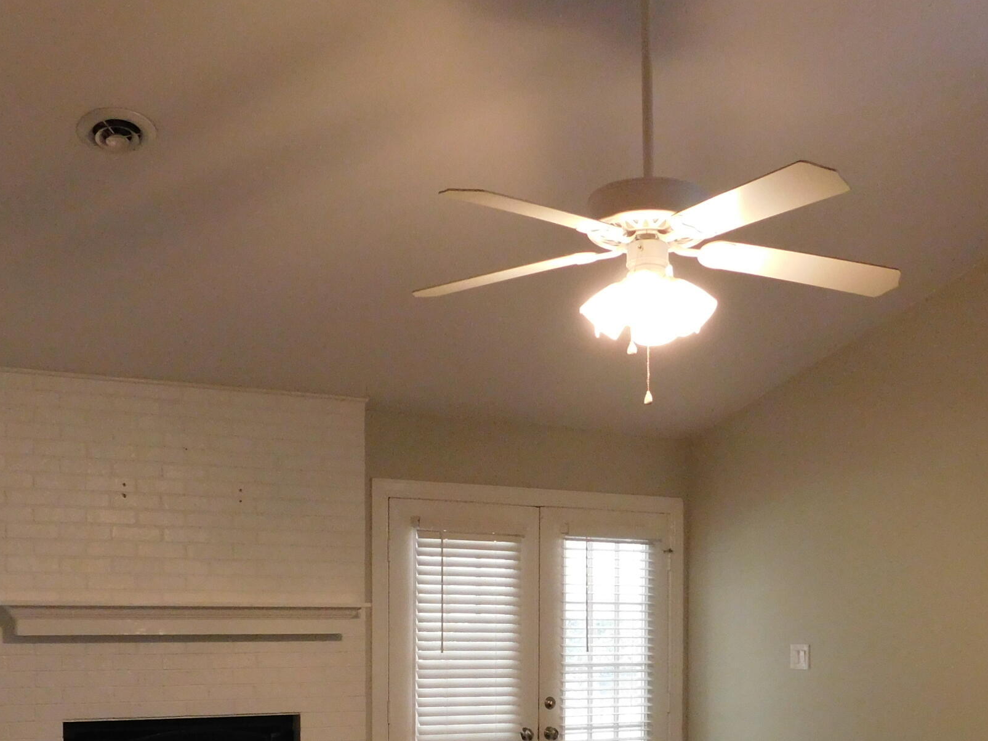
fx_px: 1227
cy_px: 661
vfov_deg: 32.0
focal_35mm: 43
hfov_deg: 43.9
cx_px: 476
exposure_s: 1/20
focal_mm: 4
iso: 400
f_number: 3
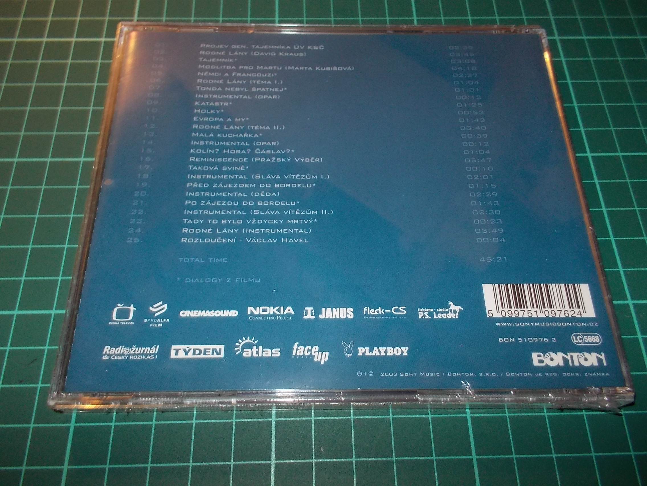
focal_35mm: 29
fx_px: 542
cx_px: 324
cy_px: 243
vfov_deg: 48.2
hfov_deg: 61.7
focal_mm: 4.1
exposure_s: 1/30
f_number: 3.3
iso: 200
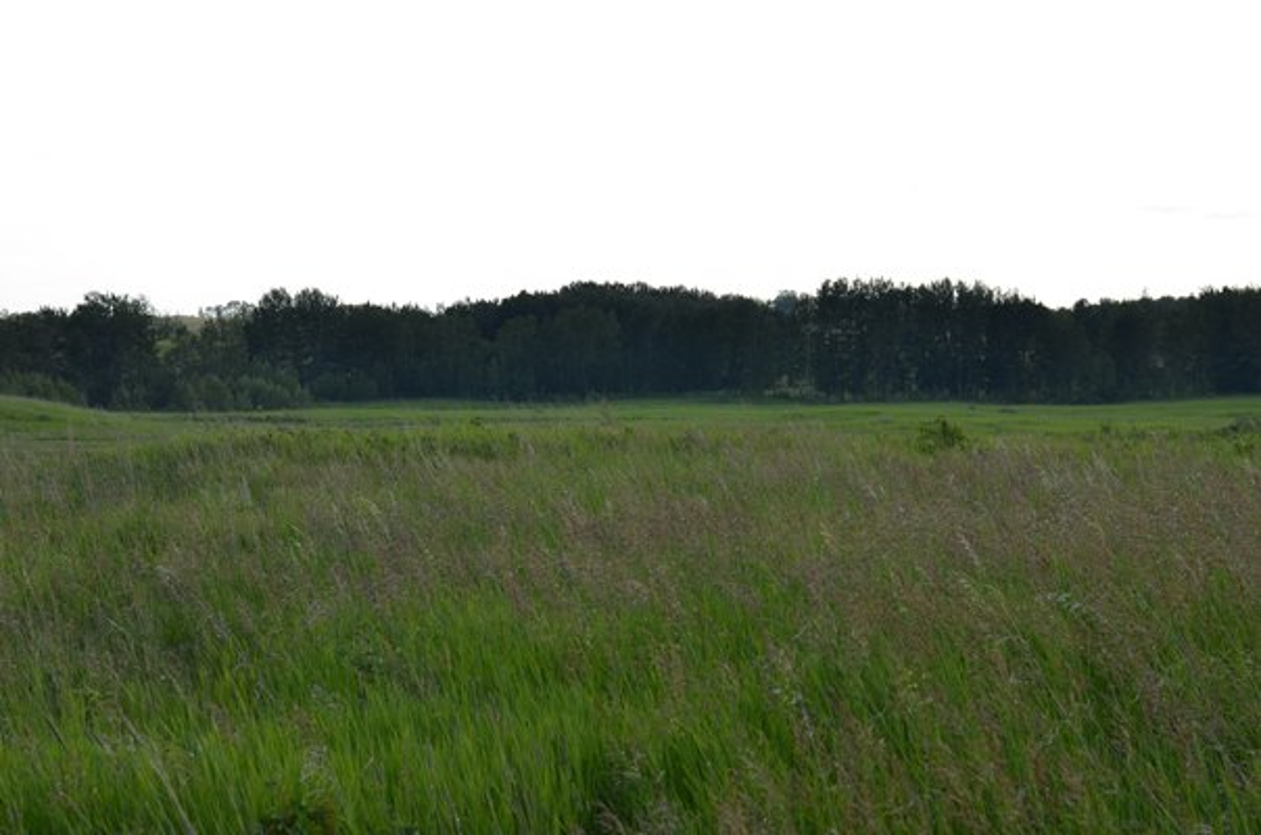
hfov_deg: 27.0
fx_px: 2622
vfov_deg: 18.1
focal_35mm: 75
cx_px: 630
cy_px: 418
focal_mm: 50
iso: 100
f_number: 8
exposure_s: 1/250
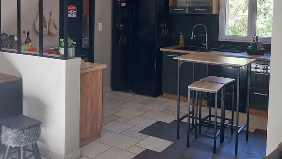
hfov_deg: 48.3
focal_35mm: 42
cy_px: 32
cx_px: 134
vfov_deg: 27.8
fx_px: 314
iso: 100
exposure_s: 1/50
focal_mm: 4
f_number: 1.8
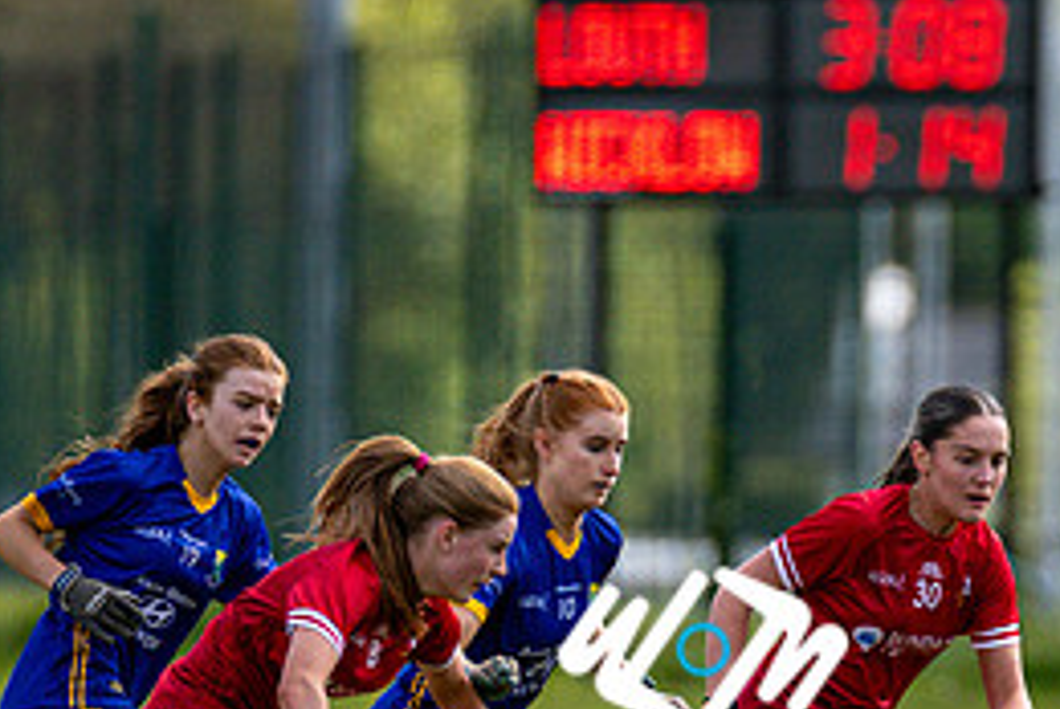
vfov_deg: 1.3
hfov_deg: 1.9
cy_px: 872
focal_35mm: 1057
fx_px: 31157
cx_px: 937
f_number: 2.8
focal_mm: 300
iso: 500
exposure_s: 1/6400
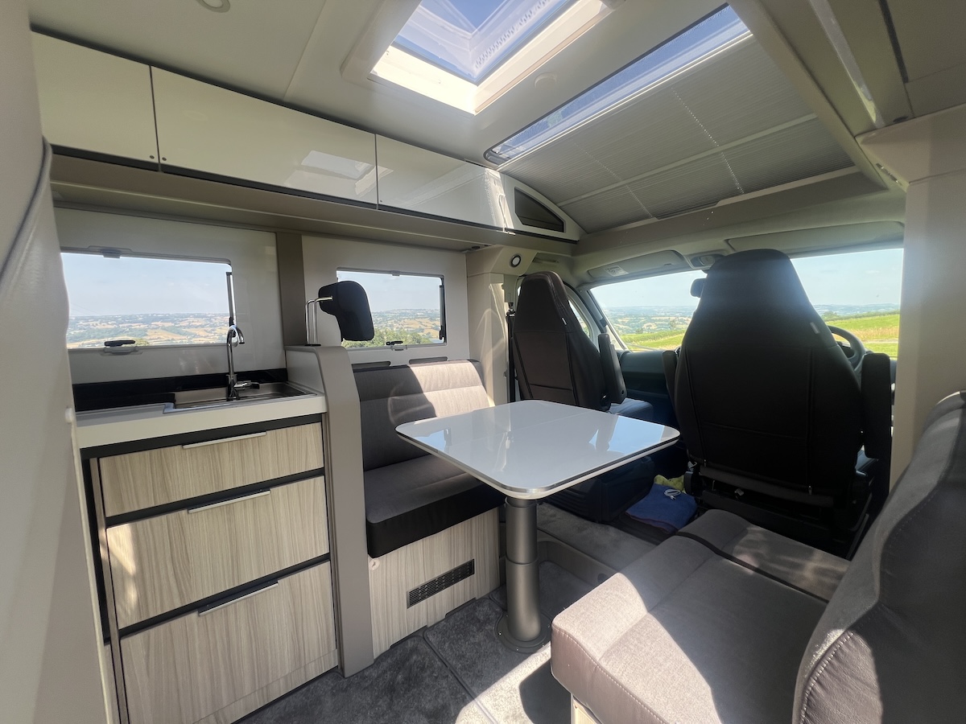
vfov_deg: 89.9
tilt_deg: -7.9
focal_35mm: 13
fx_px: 363
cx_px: 483
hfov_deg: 106.2
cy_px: 362
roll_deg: +1.1
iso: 32
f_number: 1.8
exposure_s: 1/202
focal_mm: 1.57
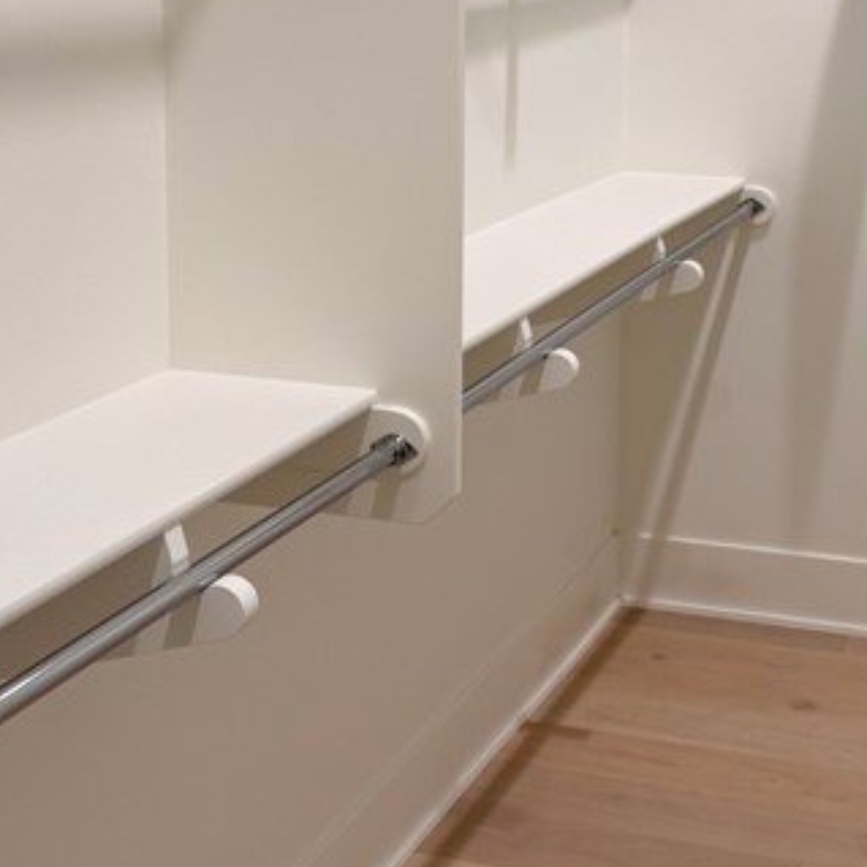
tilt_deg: -8.7
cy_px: 228
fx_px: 1927
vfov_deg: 25.1
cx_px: 576
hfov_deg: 25.2
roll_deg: -1.0
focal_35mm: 68
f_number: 1.78
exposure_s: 1/120
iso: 100
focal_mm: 6.76
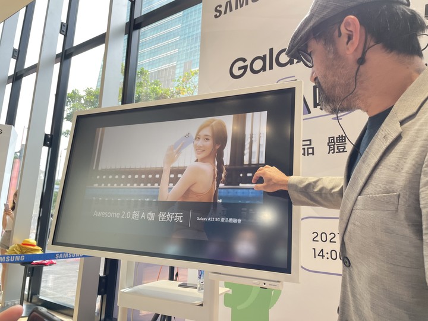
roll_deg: -3.1
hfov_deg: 67.3
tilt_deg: +10.3
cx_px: 214
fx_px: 321
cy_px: 160
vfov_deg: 53.1
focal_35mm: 26
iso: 40
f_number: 1.6
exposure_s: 1/121
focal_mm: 4.2
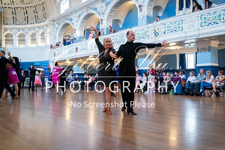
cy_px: 75
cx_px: 112
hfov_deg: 54.4
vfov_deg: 37.9
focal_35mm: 35
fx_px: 219
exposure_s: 1/500
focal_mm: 35
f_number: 2
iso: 6400
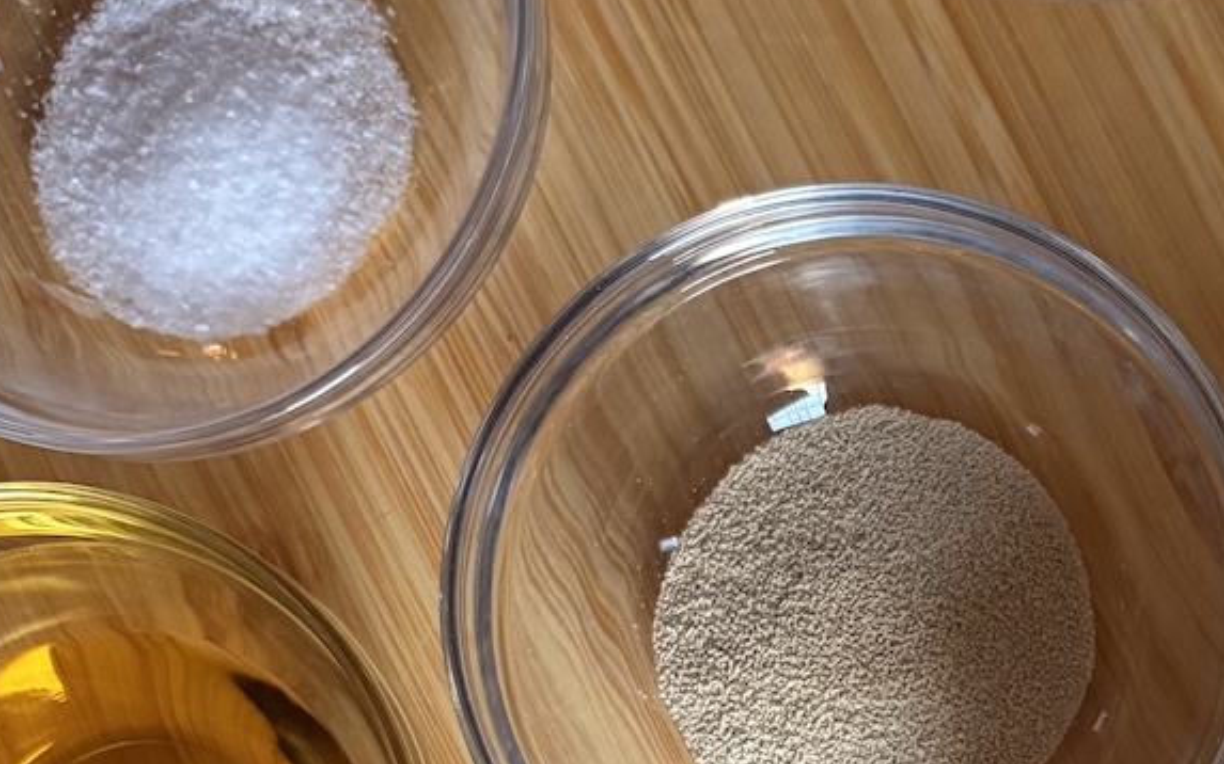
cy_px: 802
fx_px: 2568
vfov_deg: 16.5
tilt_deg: -87.4
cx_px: 1115
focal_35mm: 77
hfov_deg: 25.9
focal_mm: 5.96
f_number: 1.6
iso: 250
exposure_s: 1/60
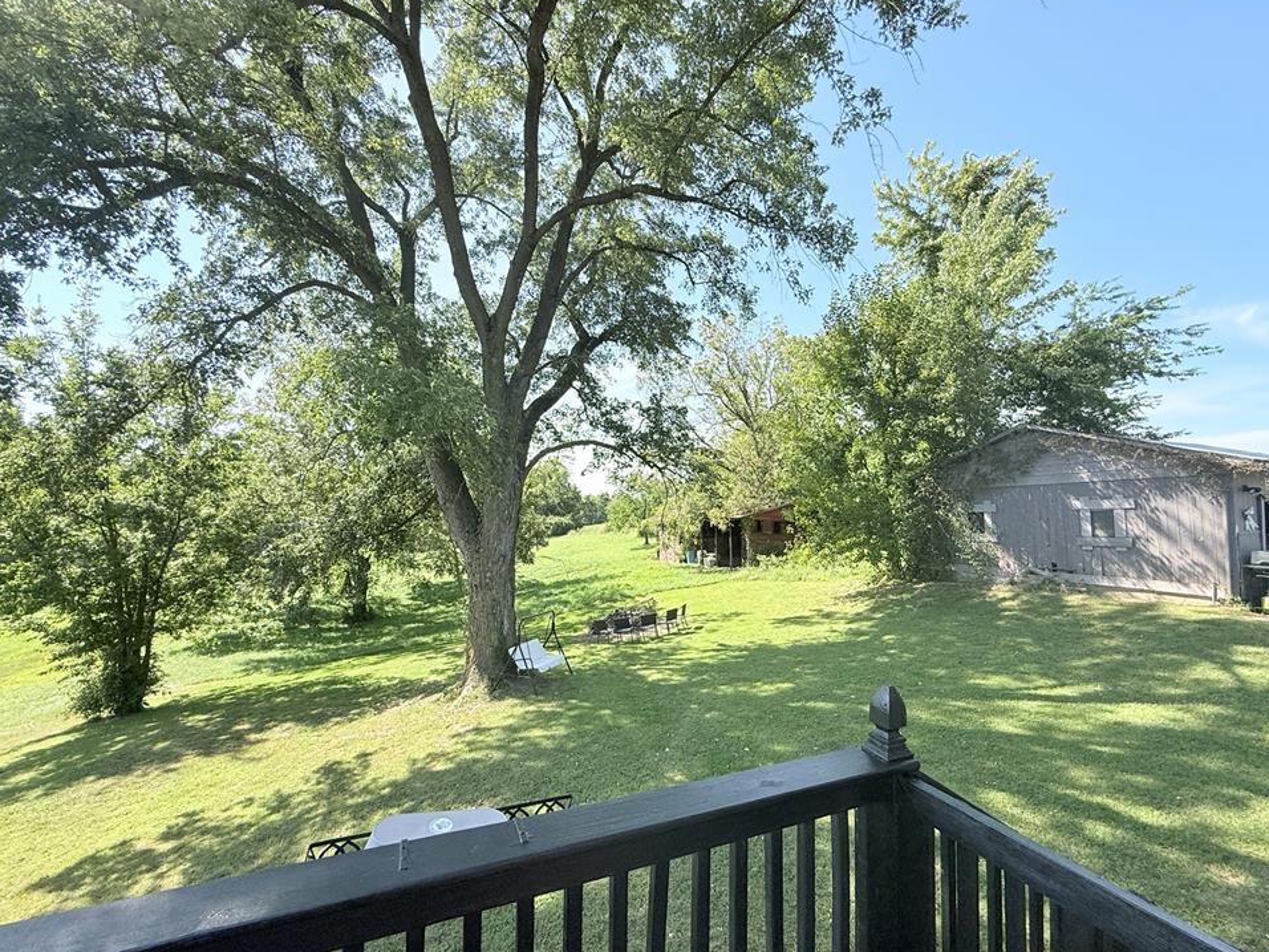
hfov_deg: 98.1
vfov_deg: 81.7
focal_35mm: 15
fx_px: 550
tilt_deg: +2.6
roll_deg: -0.2
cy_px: 495
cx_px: 657
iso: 64
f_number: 2.2
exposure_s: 1/841
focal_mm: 2.22
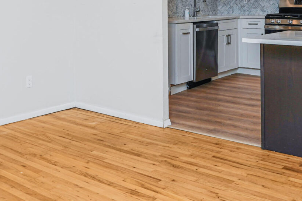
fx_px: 419
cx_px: 129
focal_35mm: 50
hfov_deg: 39.5
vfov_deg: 25.4
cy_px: -10
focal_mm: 16
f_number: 5
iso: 64
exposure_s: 1/50
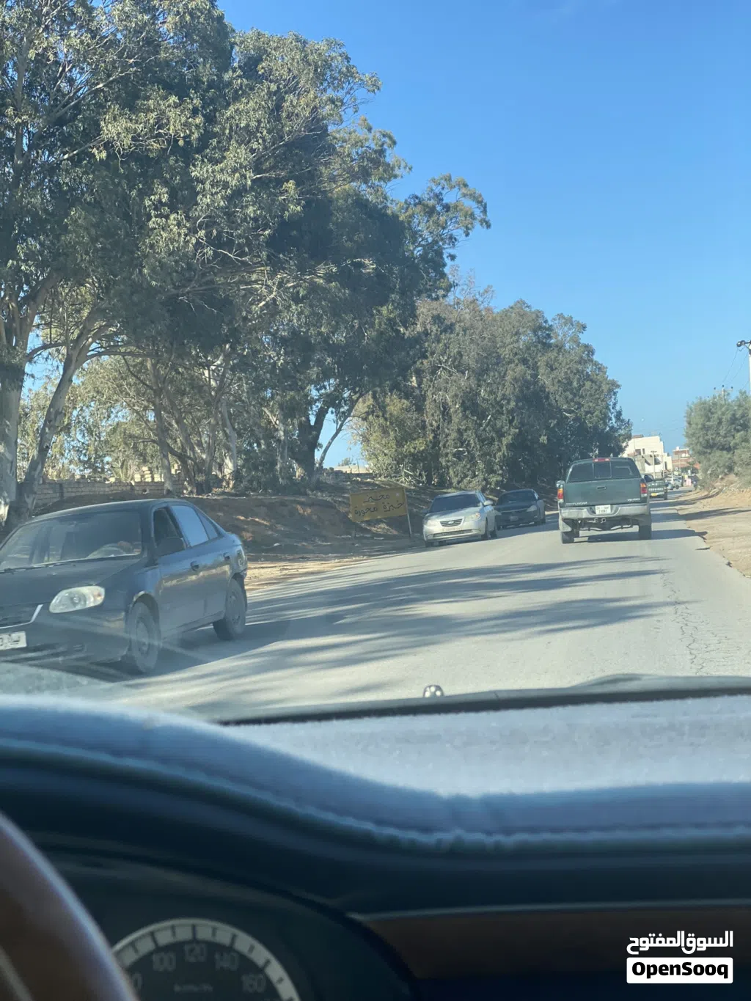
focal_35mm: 52
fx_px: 1504
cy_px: 500
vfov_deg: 36.8
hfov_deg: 28.0
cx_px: 376
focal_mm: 6
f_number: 2
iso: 20
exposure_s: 1/705
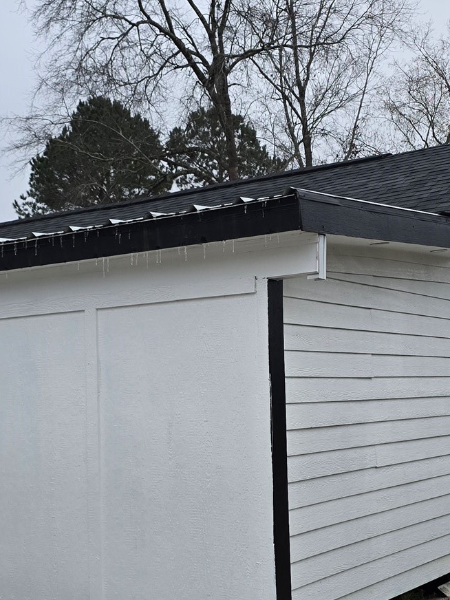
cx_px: 245
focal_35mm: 54
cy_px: 399
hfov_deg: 27.0
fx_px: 936
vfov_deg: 35.2
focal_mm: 6.3
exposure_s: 1/180
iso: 50
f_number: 1.7
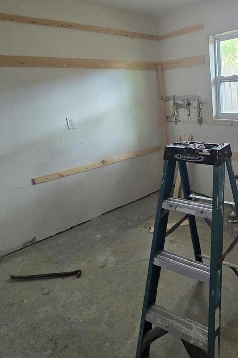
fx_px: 228
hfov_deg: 50.0
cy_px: 148
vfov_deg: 75.5
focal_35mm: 23
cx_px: 207
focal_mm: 2.2
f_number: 2.2
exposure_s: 1/60
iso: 800
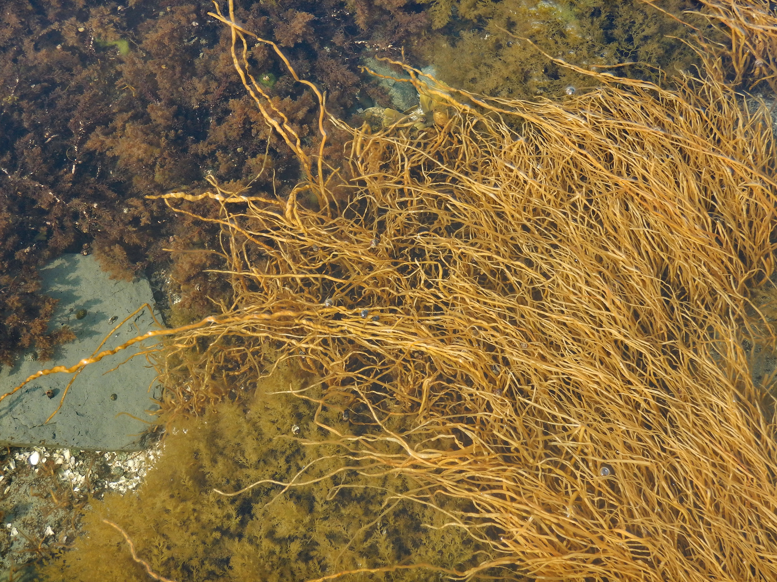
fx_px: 898
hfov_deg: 46.8
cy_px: 291
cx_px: 388
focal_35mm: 40
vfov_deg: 36.0
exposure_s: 1/100
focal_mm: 7.2
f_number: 4.2
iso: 125
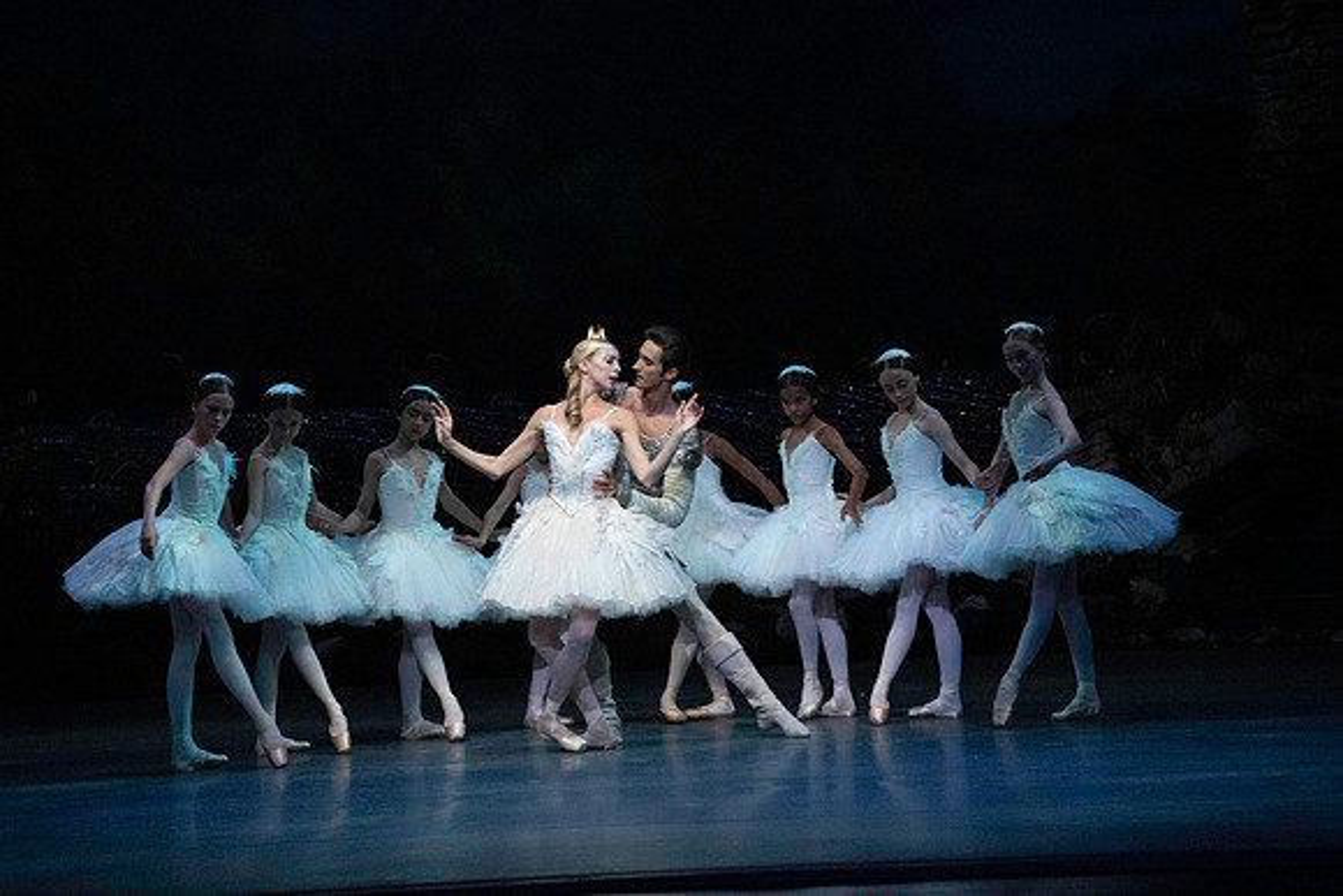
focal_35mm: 186
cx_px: 672
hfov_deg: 11.1
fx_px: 6940
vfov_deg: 7.4
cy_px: 448
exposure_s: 1/400
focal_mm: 186
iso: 25600
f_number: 5
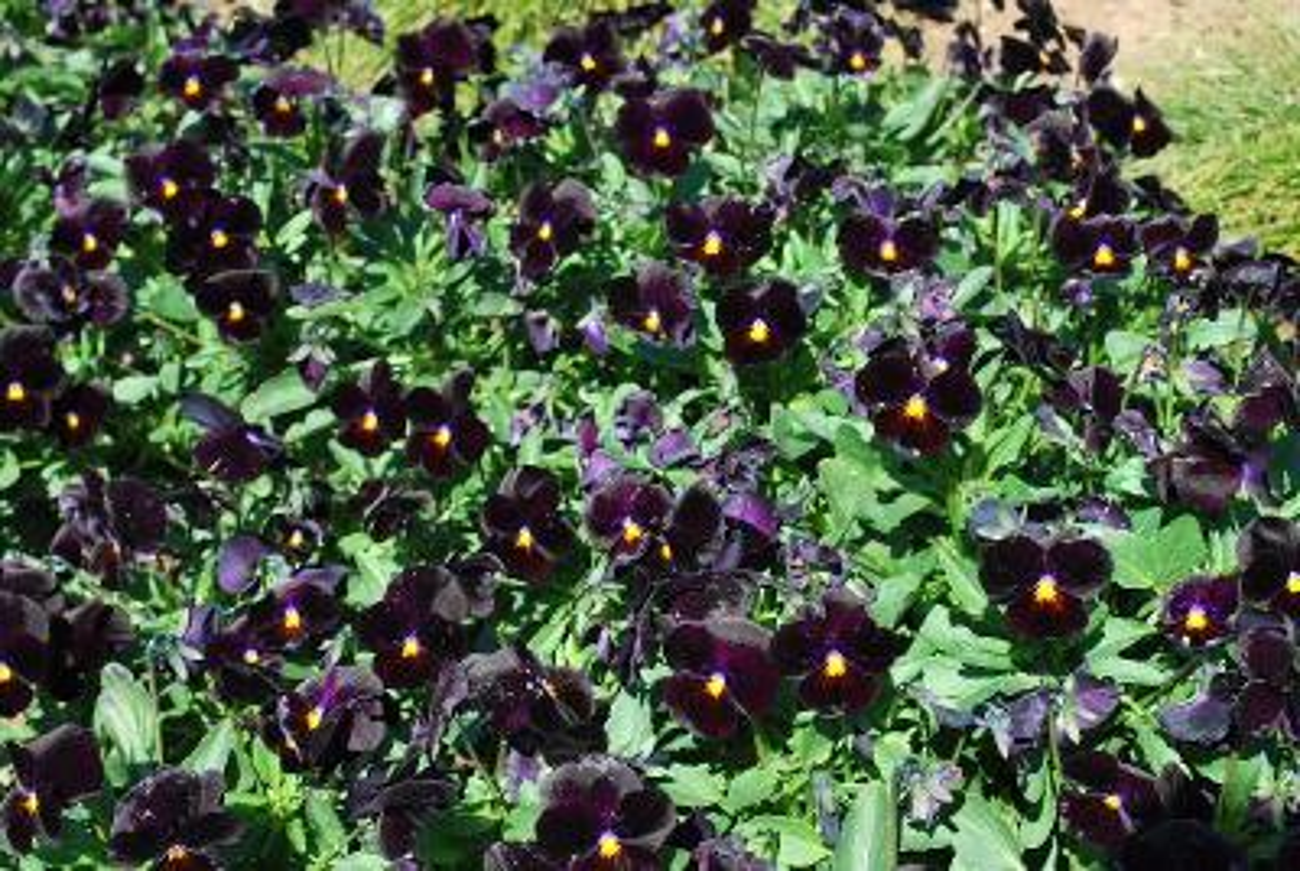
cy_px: 436
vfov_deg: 23.9
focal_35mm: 57
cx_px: 650
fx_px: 2061
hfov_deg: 35.0
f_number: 8
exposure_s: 1/80
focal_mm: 38
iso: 100
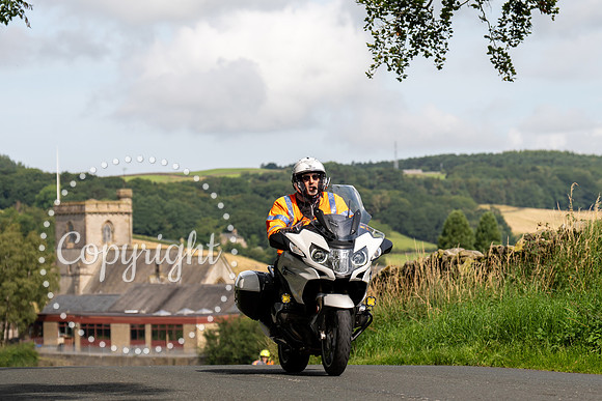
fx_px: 2205
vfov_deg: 10.4
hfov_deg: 15.5
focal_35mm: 132
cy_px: 212
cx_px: 320
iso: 100
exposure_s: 1/1000
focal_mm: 102
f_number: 4
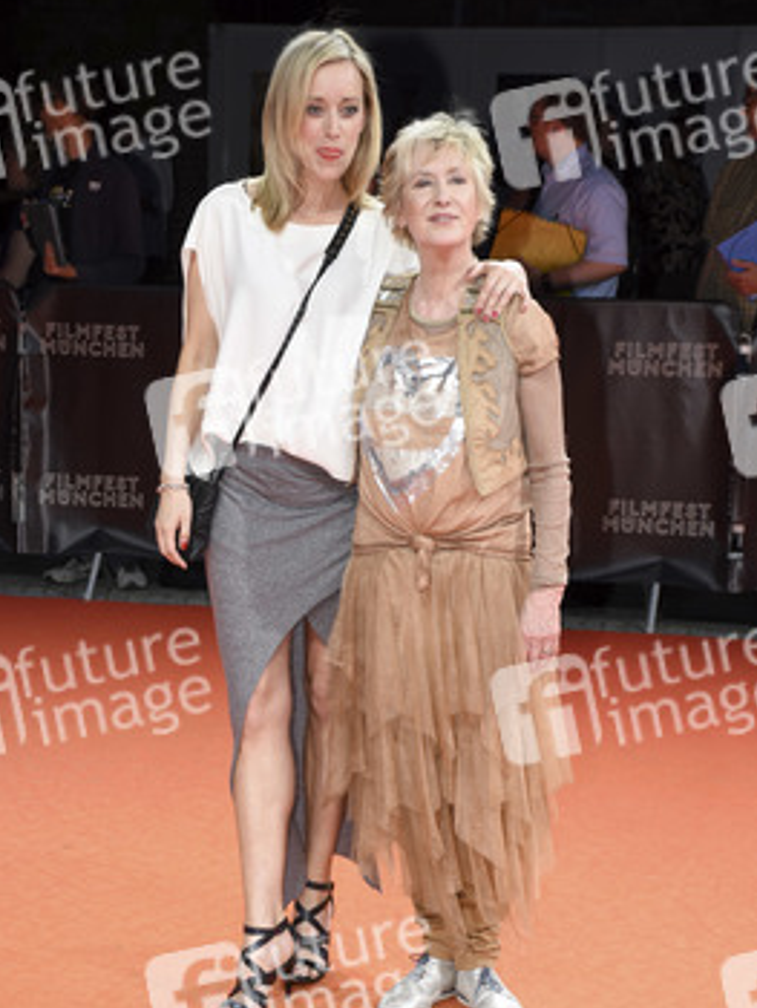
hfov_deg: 18.7
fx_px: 2301
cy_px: 553
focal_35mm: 79
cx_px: 377
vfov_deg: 24.7
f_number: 6.3
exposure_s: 1/160
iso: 400
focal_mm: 48
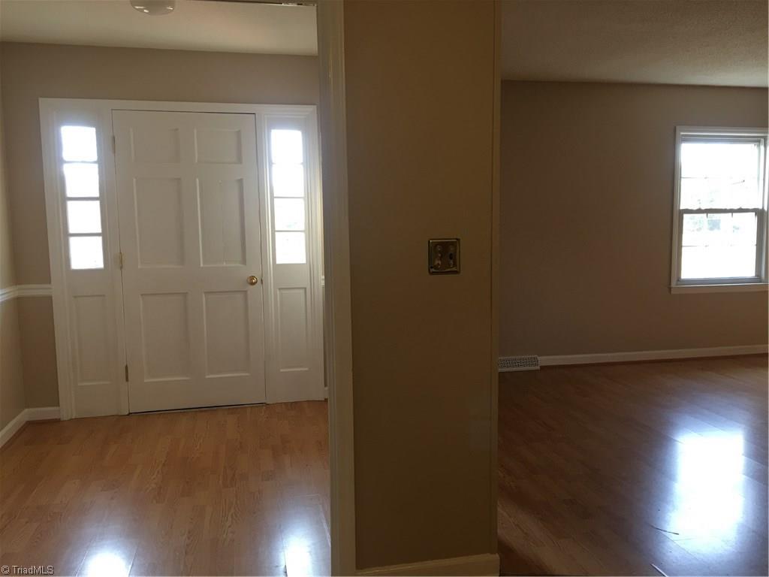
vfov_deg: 48.2
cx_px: 384
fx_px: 644
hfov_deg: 61.7
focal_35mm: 29
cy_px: 288
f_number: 2.2
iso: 25
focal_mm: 4.15
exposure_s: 1/15
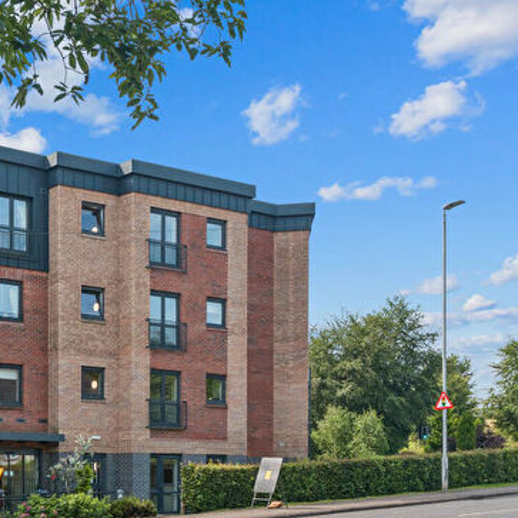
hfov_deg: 27.7
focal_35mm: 59
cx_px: 29
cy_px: 326
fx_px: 999
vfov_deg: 29.0
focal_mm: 24
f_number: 11
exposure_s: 1/200
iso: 320
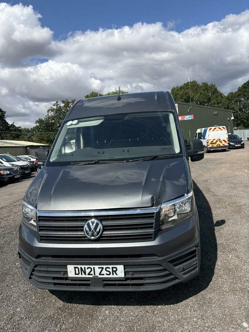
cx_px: 124
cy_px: 166
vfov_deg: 67.3
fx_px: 249
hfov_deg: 53.1
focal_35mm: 26
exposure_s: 1/3831
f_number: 1.6
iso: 50
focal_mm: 5.96
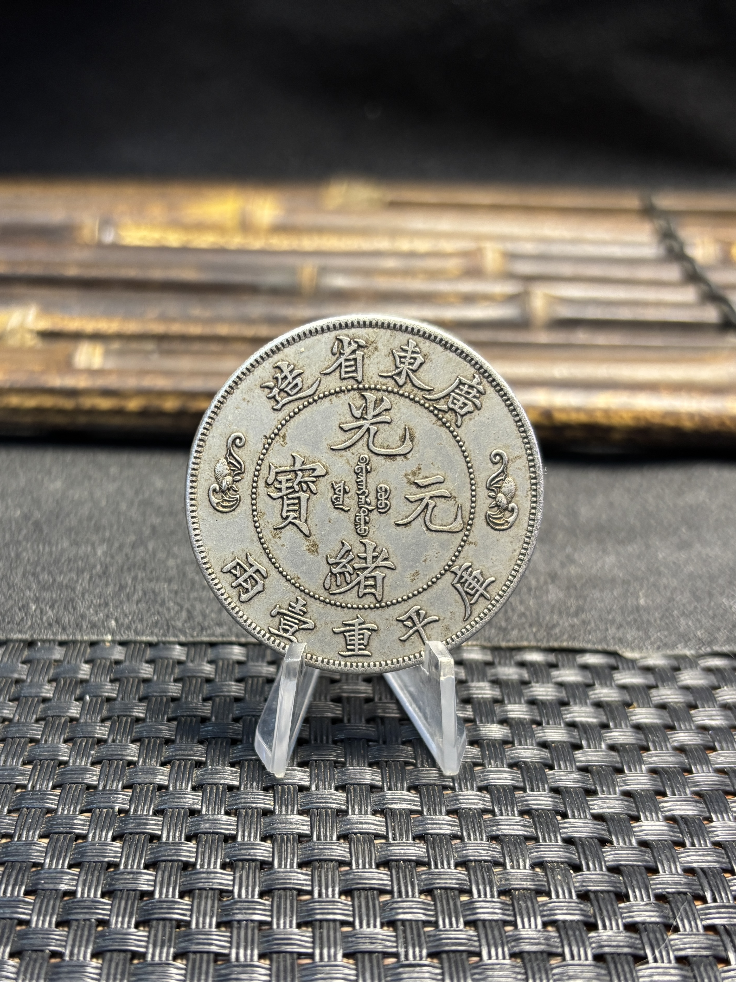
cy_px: 491
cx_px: 368
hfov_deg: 53.1
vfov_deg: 67.3
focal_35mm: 26
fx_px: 737
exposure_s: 1/60
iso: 160
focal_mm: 5.96
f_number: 1.6
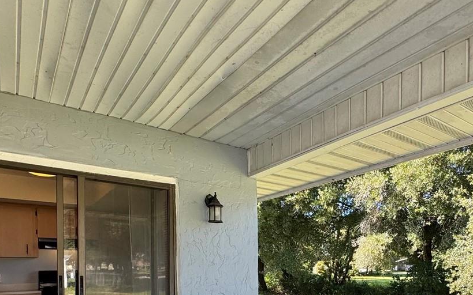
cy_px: 279
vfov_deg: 39.3
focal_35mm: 29
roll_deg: +1.5
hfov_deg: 63.3
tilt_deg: -1.7
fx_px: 374
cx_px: 308
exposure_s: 1/246
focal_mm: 2.22
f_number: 2.2
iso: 40
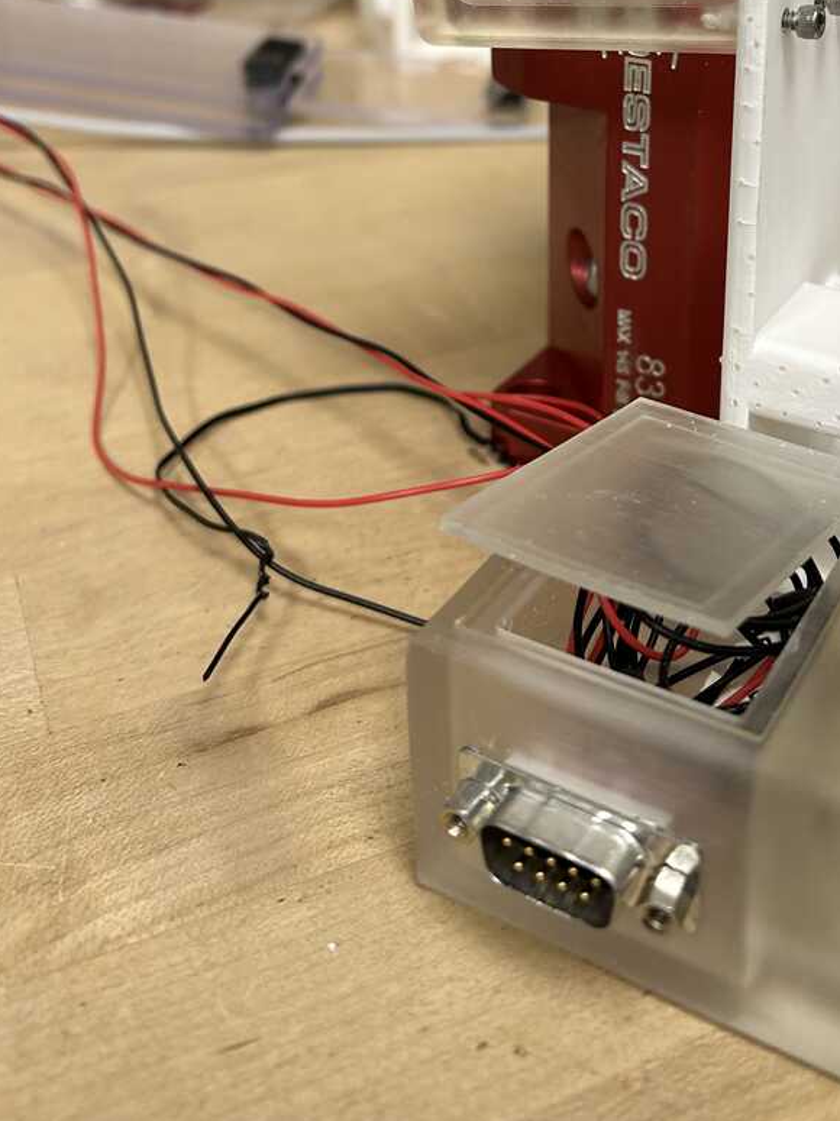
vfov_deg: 41.8
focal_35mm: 43
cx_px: 571
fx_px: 1392
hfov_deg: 33.2
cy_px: 211
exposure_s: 1/121
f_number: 1.5
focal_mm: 5.7
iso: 80
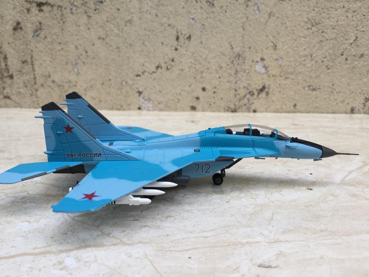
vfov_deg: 48.2
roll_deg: -1.7
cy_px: 138
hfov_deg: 61.7
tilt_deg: -17.7
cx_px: 184
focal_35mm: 29
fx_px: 309
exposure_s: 1/202
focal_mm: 4.15
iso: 32
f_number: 2.2
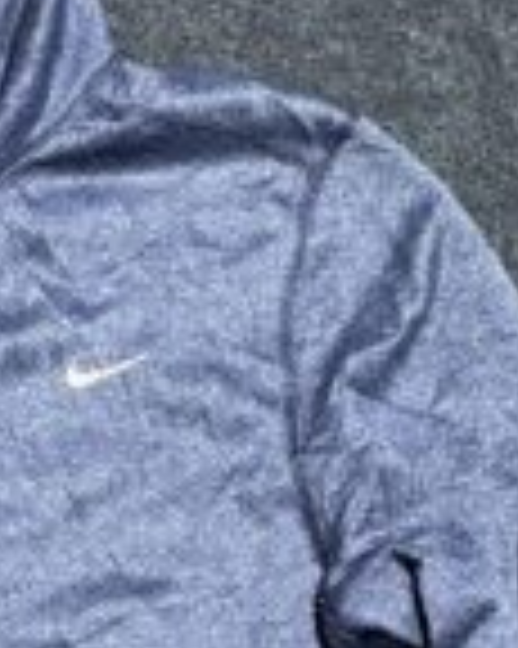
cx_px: -216
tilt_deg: -54.5
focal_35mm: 94
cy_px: 929
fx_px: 1803
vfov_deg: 18.4
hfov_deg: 15.3
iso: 80
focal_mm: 4.2
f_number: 1.6
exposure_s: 1/50
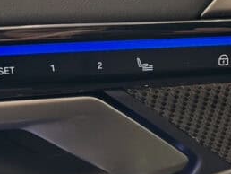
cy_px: 77
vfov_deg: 19.9
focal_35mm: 74
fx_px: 494
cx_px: 245
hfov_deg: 24.7
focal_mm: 6.8
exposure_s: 1/33
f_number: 1.8
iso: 800
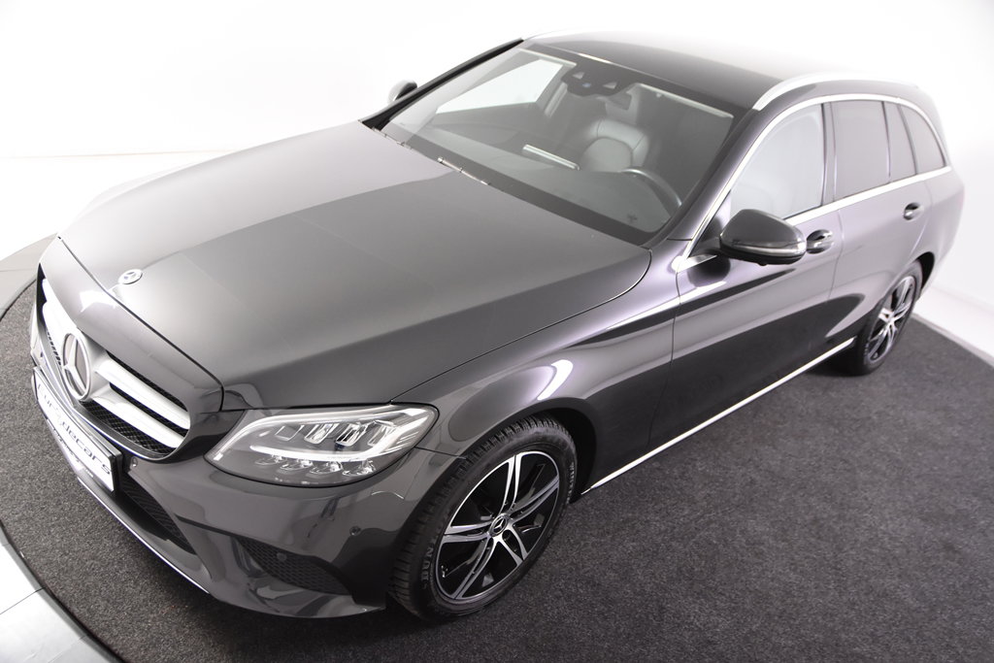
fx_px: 911
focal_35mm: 33
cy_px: 332
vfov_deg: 40.0
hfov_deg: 57.2
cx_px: 497
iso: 1600
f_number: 3.2
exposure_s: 1/40
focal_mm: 22
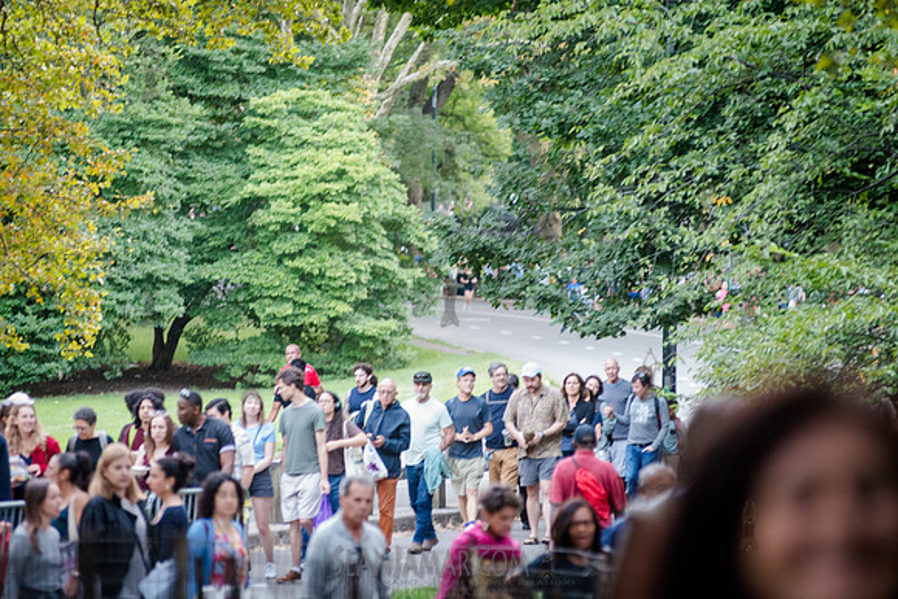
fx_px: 4990
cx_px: 449
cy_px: 300
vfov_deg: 6.9
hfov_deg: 10.3
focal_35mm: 200
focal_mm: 200
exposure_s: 1/100
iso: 2500
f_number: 4
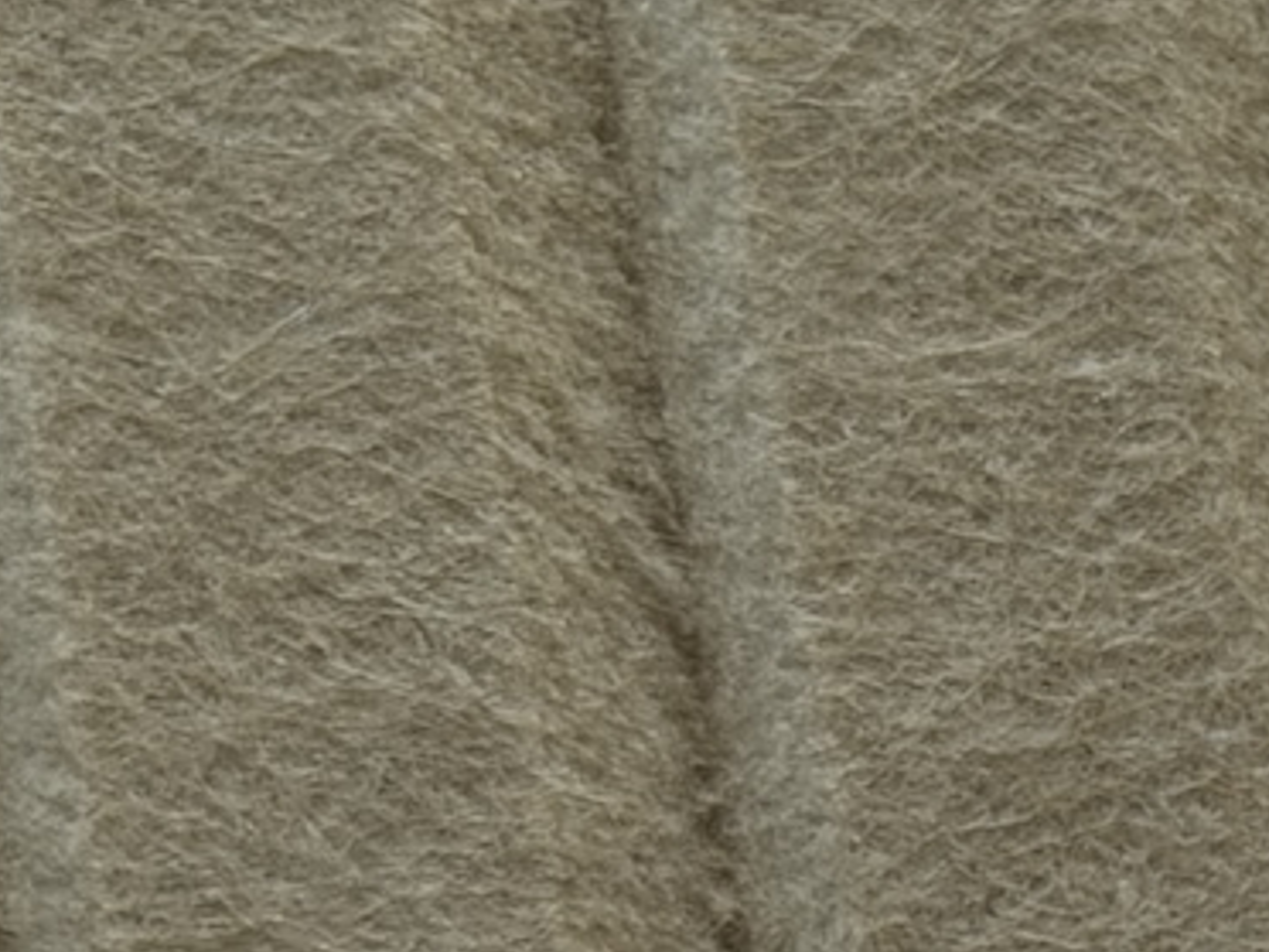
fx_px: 8982
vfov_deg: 5.8
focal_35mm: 245
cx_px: 2698
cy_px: 2244
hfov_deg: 7.7
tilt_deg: -80.0
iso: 64
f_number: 1.78
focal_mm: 6.76
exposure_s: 1/236
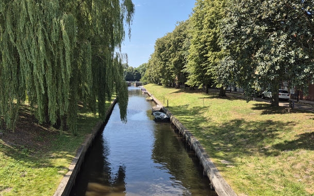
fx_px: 240
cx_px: 152
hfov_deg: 66.4
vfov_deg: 44.4
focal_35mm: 28
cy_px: 79
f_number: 1.8
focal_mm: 5.4
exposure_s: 1/1056
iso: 25
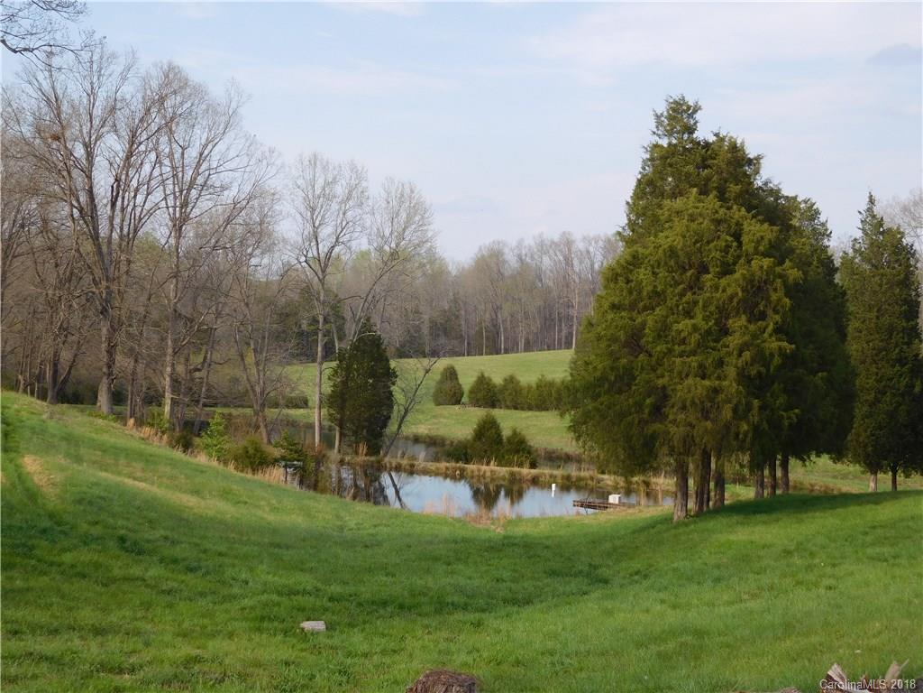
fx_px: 1467
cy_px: 346
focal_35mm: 55
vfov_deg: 26.6
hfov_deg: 34.9
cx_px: 462
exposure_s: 1/400
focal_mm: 9.8
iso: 125
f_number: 4.2
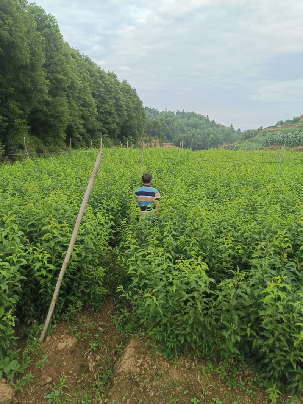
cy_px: 202
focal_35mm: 23
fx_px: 268
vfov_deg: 73.9
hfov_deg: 58.9
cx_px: 152
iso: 104
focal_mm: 5.59
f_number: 1.88
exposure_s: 1/100
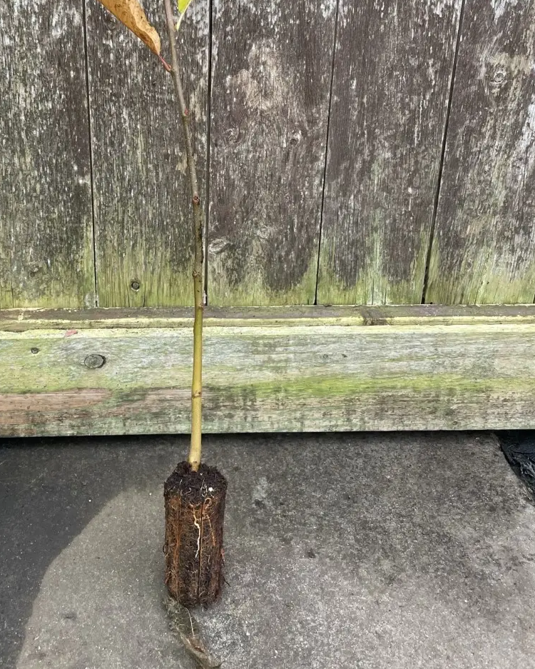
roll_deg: -1.7
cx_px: 176
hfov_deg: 37.8
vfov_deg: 45.6
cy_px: 186
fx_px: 772
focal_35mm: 39
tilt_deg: -22.4
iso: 50
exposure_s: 1/121
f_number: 1.6
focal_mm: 4.2
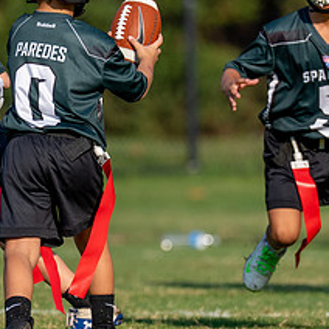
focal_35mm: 824
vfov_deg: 2.1
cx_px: 67
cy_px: 186
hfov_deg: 2.1
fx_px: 8860
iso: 200
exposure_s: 1/4000
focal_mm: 200
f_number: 2.8
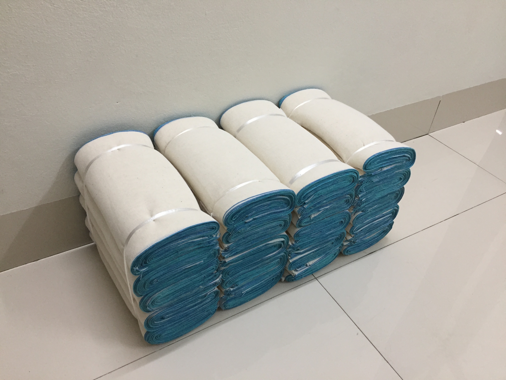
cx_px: 253
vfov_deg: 48.2
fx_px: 424
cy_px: 190
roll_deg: -6.8
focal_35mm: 29
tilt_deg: -40.2
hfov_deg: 61.7
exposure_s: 1/33
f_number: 2.2
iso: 160
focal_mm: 4.15
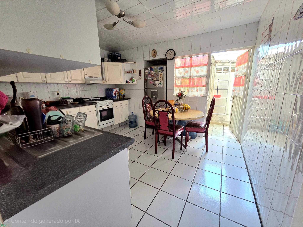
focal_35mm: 13
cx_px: 152
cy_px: 114
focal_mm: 2.2
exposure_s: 1/120
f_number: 2.2
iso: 250
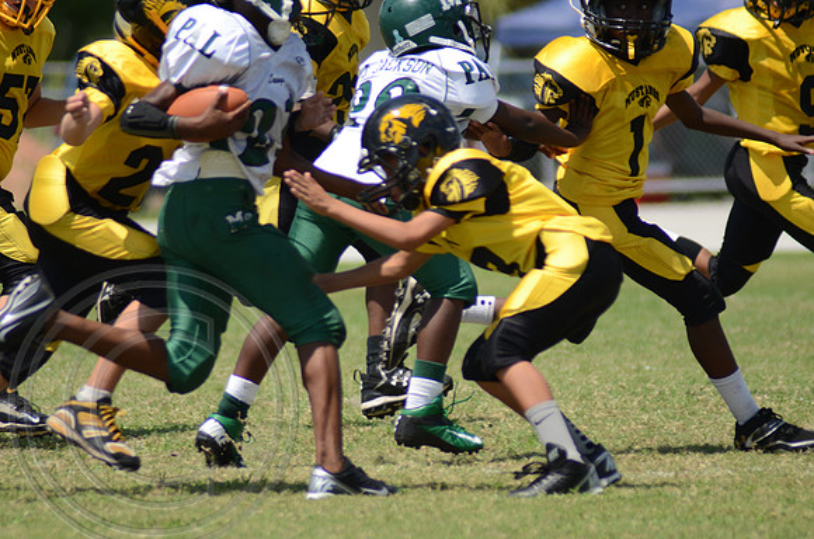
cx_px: 407
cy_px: 270
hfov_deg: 3.4
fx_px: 13537
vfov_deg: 2.3
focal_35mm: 600
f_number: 6.3
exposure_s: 1/800
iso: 200
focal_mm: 400
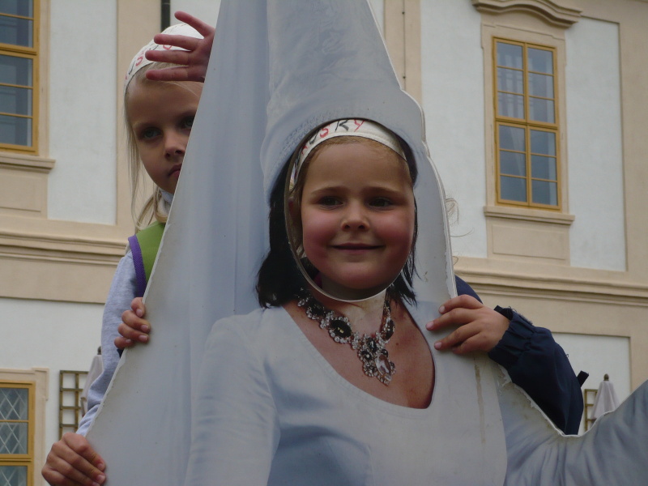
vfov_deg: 14.1
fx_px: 1966
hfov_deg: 18.7
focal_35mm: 105
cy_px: 243
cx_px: 324
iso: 100
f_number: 5
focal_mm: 17.4
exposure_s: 1/500
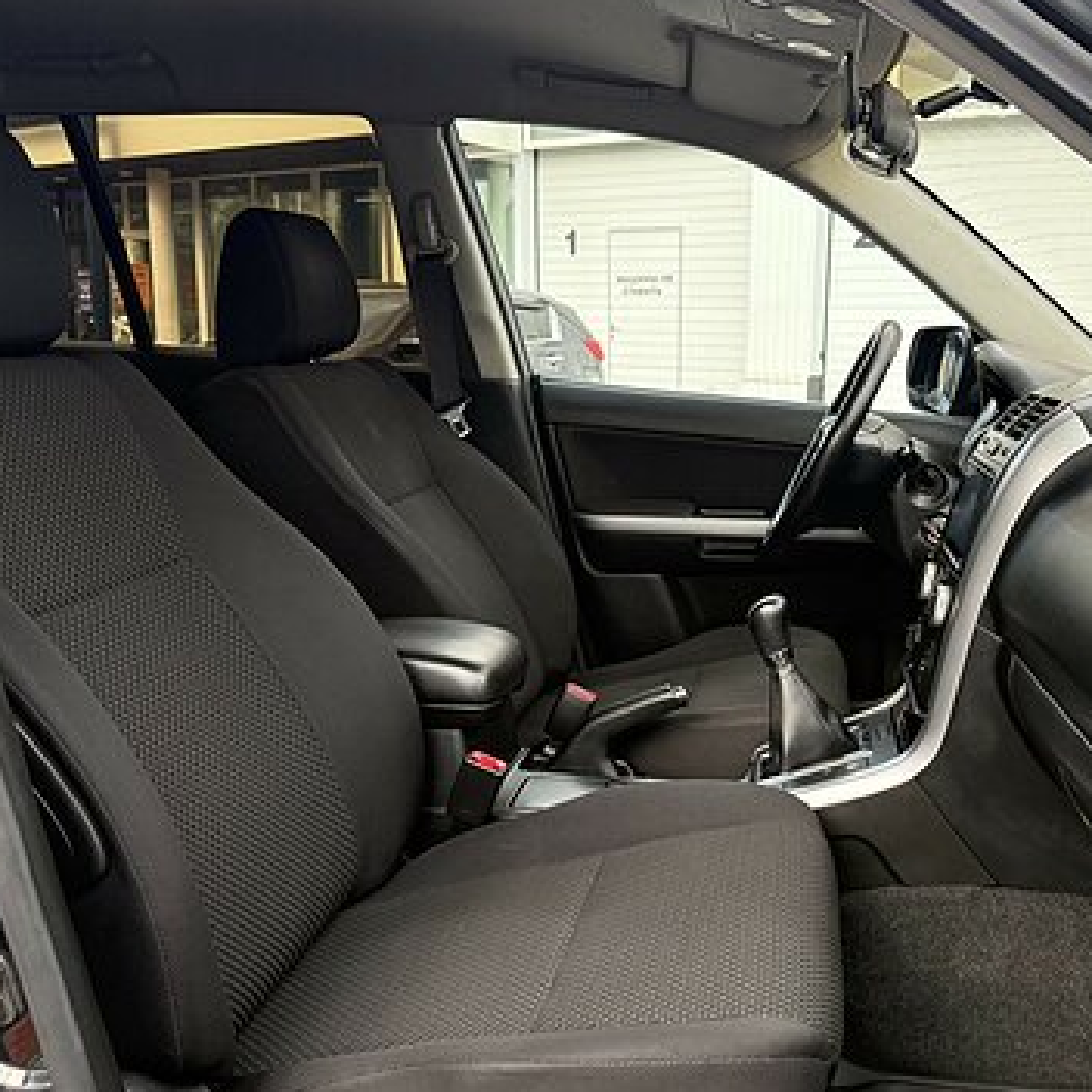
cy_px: 600
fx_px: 1178
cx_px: 735
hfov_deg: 48.8
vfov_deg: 49.7
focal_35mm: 33
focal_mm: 6.76
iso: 200
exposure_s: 1/173
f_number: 1.78
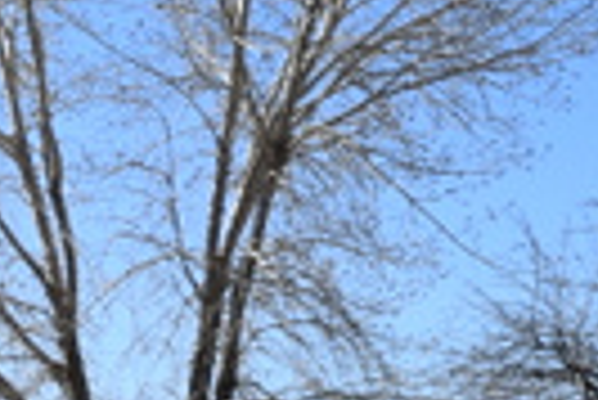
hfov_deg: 14.8
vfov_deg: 10.0
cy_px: 742
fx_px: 2162
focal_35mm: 130
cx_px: -252
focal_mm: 18
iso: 200
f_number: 9
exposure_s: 1/320
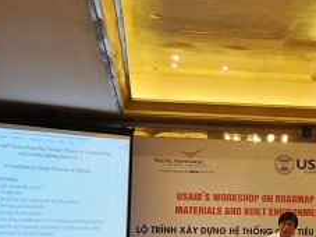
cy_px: 200
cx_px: 462
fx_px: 1031
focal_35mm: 113
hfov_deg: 16.1
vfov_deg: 13.0
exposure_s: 1/30
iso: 400
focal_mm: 26
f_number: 5.6
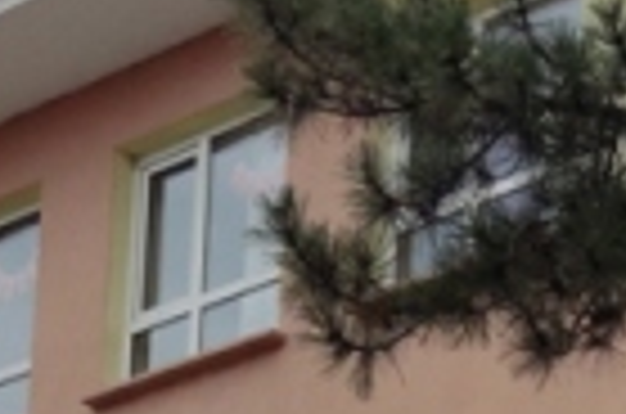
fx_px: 3123
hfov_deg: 11.3
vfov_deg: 7.2
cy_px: 945
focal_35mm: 180
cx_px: 725
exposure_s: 1/366
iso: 50
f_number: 1.79
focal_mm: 4.71
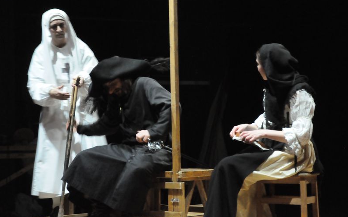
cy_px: 104
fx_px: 1024
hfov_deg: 19.3
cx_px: 174
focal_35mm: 108
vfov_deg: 12.1
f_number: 5.3
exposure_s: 1/10
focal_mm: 70
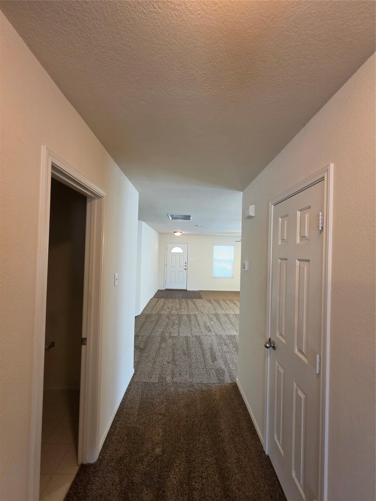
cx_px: 188
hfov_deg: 89.9
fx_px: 188
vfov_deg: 106.2
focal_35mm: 13
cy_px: 250
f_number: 1.9
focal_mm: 2.2
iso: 250
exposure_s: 1/60
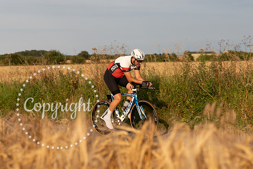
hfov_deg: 19.9
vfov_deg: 13.3
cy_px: 69
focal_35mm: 103
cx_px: 125
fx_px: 722
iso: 160
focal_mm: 77
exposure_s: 1/800
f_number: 4.5
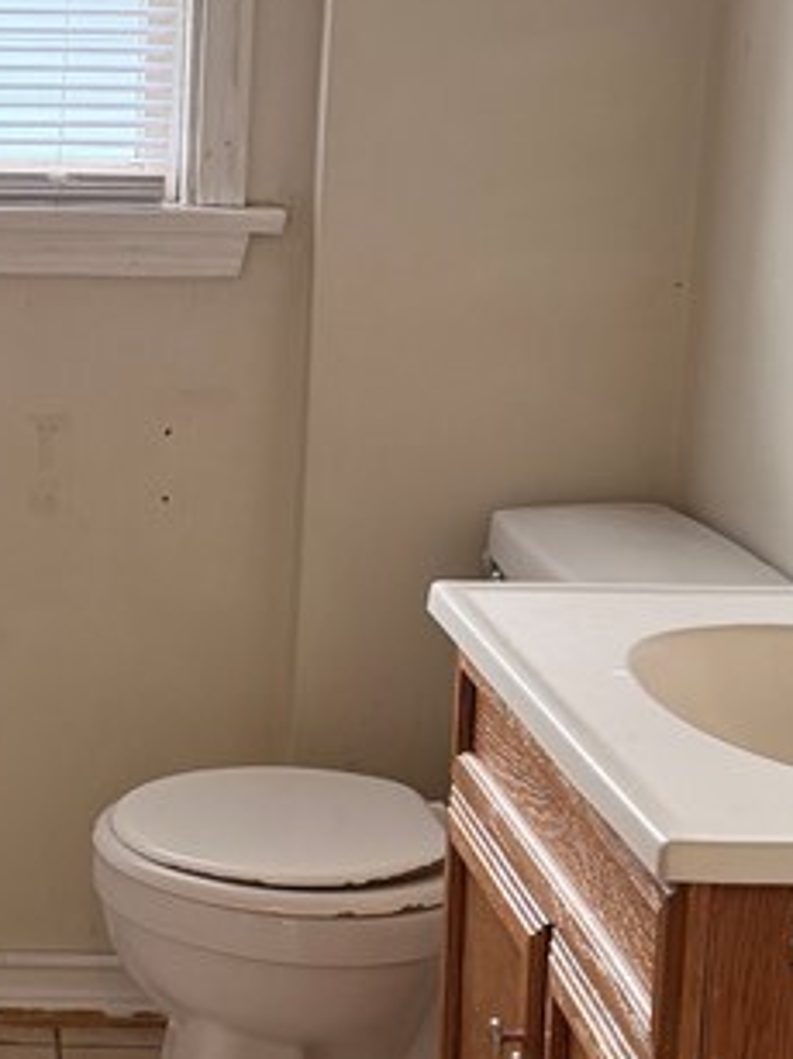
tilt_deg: -8.4
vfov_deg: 24.4
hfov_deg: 17.7
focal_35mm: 80
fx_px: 2445
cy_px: 390
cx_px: -103
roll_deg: -0.9
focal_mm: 6.76
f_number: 1.78
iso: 160
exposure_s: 1/192
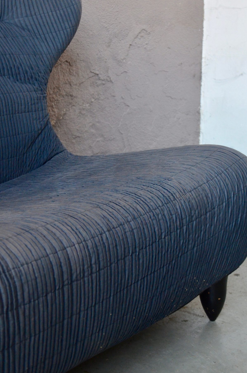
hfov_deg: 21.1
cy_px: 157
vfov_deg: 31.4
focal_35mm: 64
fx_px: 662
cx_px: 109
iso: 1250
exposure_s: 1/30
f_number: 4.5
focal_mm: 30
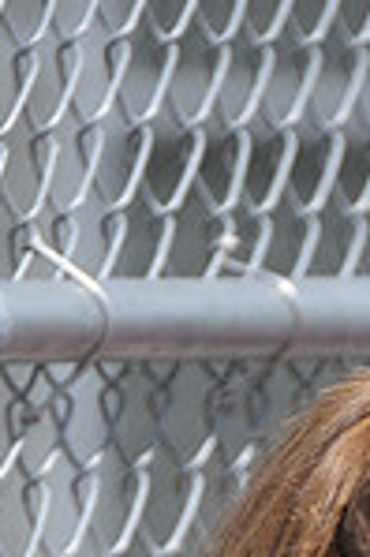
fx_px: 27102
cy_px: 983
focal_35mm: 1754
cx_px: 559
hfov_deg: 0.8
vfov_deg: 1.2
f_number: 4
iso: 400
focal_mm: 300
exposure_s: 1/3200
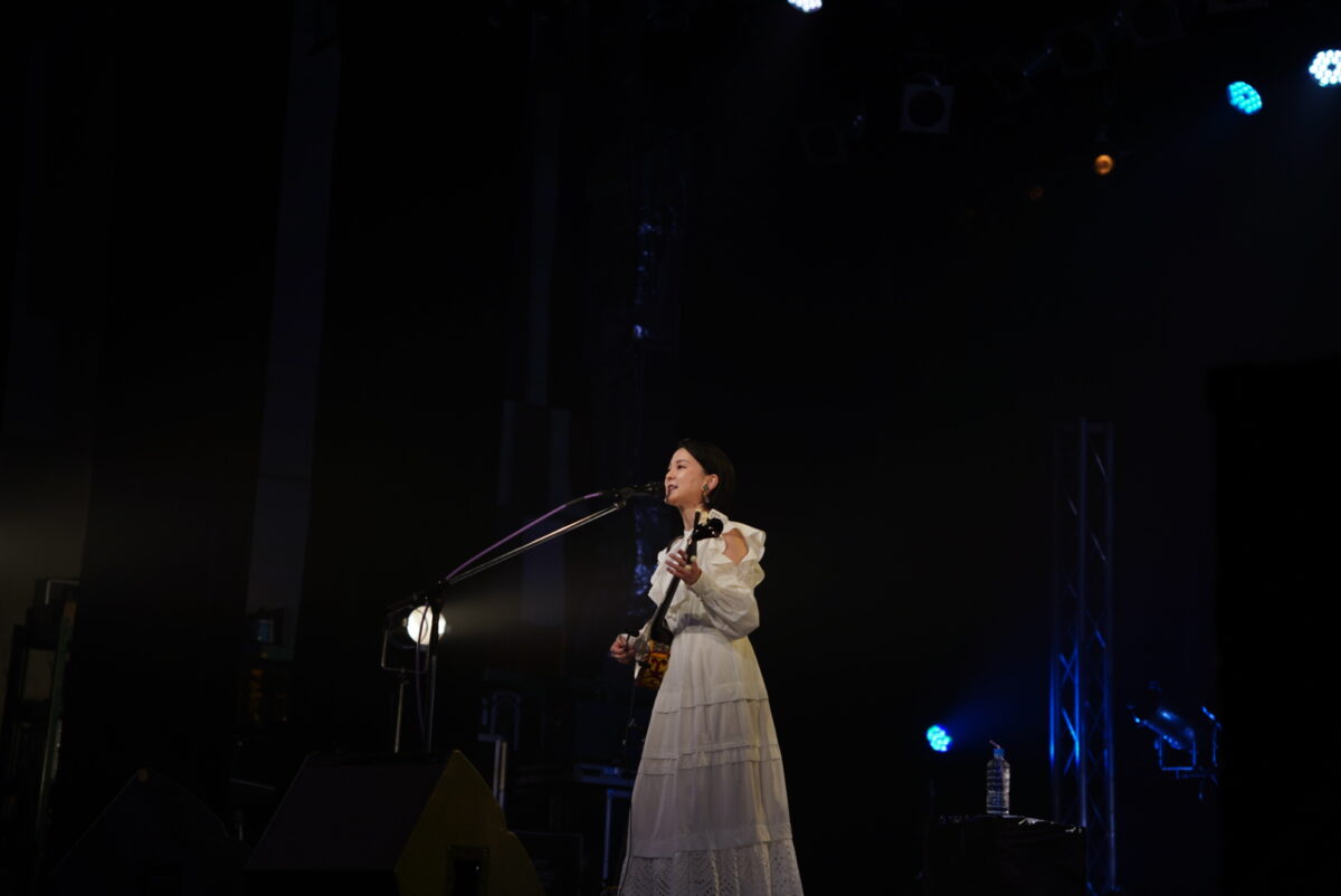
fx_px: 2609
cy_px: 448
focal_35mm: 70
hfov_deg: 28.8
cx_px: 670
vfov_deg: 19.5
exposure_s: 1/160
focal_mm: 70
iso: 100
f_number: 2.8
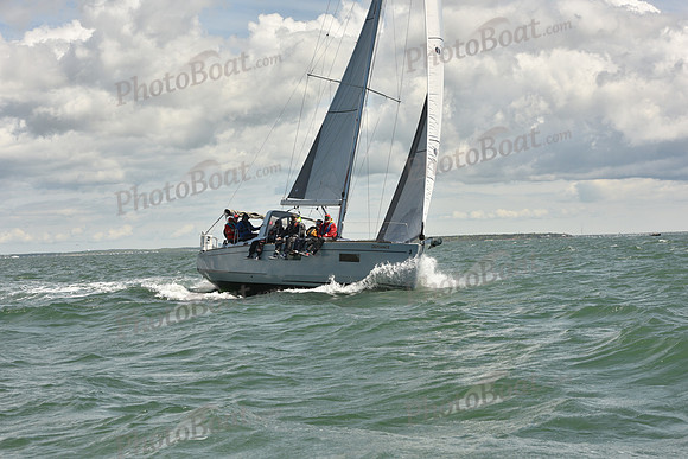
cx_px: 344
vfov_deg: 16.7
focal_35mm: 82
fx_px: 1567
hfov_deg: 24.8
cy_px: 230
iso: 320
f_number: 11
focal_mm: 82
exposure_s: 1/800
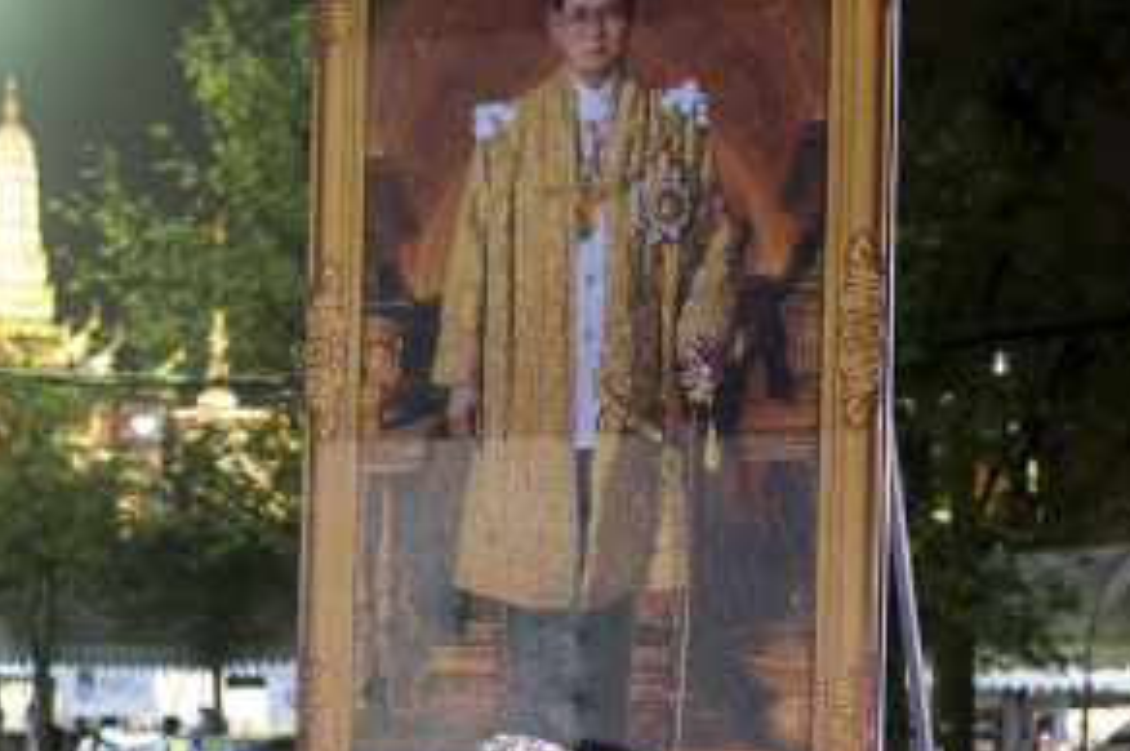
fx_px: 2446
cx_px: 310
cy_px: 772
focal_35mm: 78
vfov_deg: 17.0
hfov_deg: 25.8
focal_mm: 35
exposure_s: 1/20
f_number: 2.2
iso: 1600
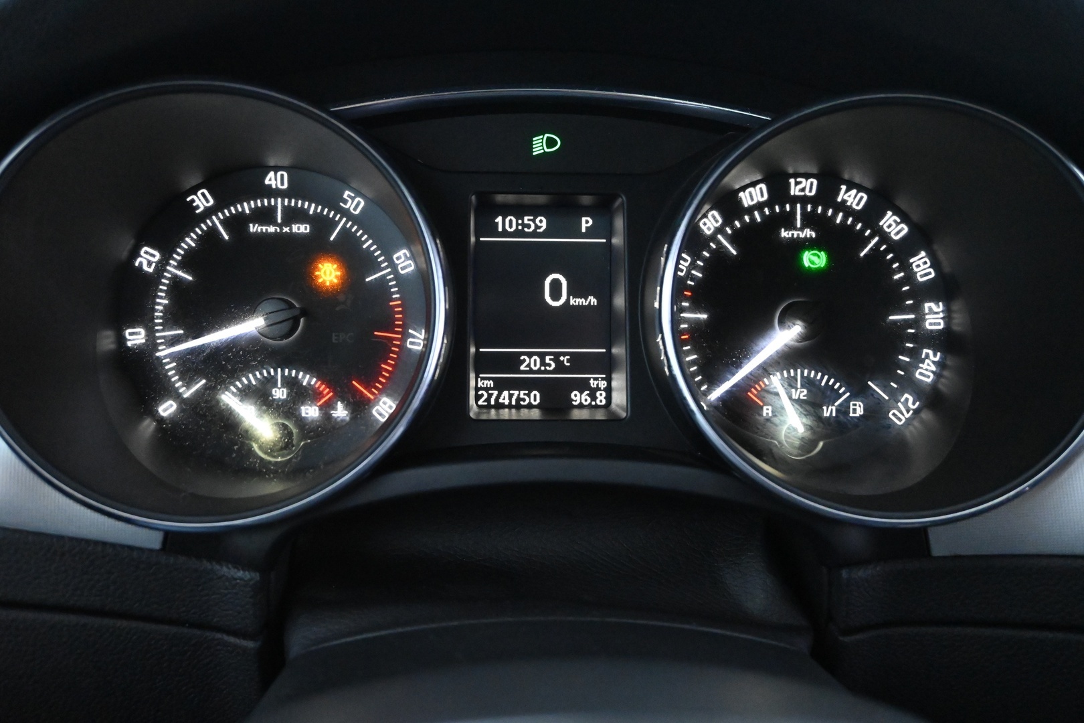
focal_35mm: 30
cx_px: 542
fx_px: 903
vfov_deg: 43.6
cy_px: 362
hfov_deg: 61.9
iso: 8000
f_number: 3.8
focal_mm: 20
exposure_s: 1/30
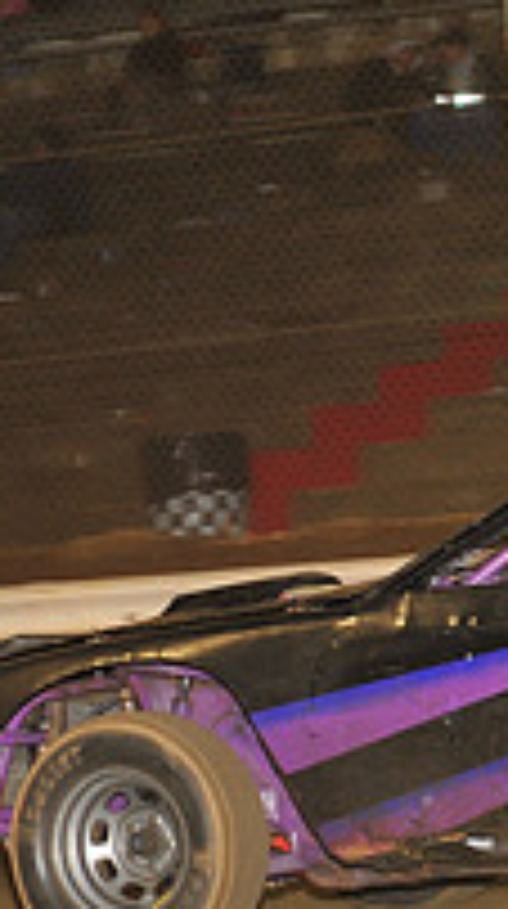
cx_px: 629
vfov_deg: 8.3
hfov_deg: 4.7
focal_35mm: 259
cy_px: 544
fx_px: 6228
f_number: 6.3
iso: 800
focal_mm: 86
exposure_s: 1/250
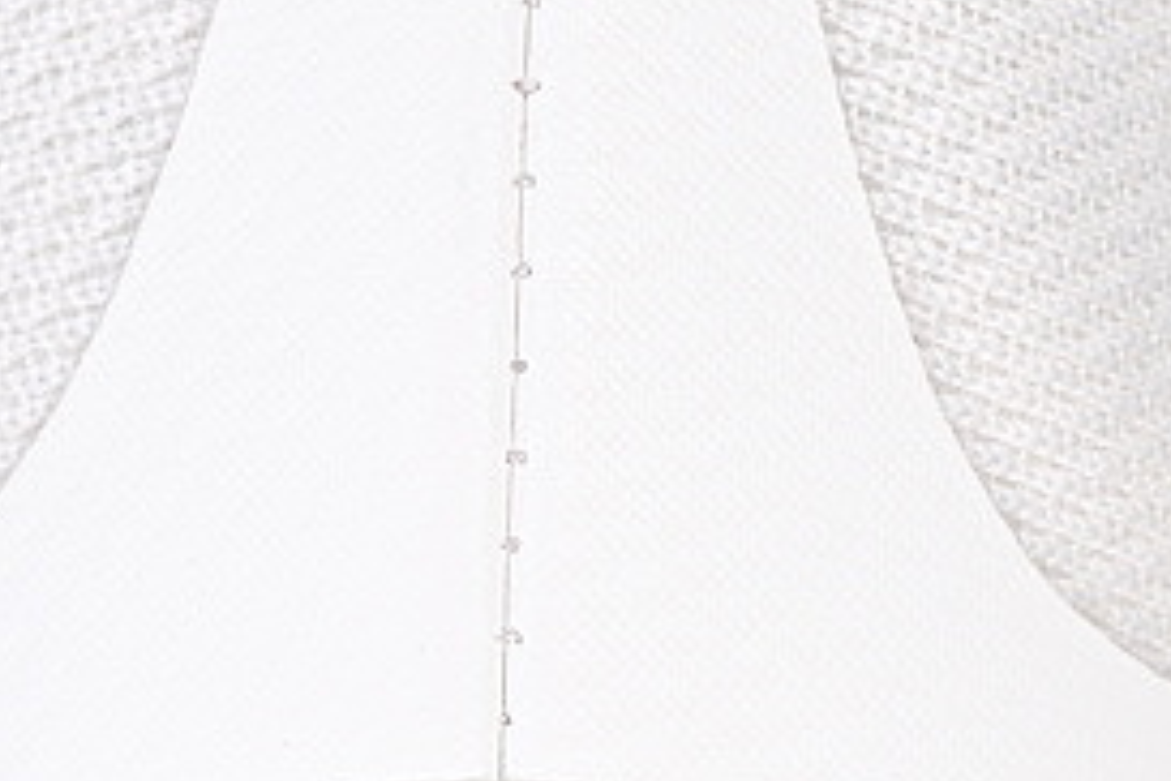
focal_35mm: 297
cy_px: 283
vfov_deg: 4.6
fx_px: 9660
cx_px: 438
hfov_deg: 6.9
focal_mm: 50
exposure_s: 1/80
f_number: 7.1
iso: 160
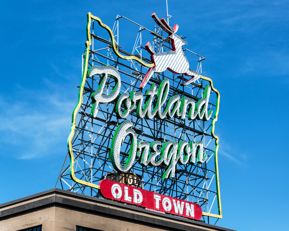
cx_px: 175
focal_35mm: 85
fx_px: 727
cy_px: 104
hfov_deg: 22.4
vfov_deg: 18.1
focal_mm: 68
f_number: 5.6
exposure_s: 1/800
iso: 400
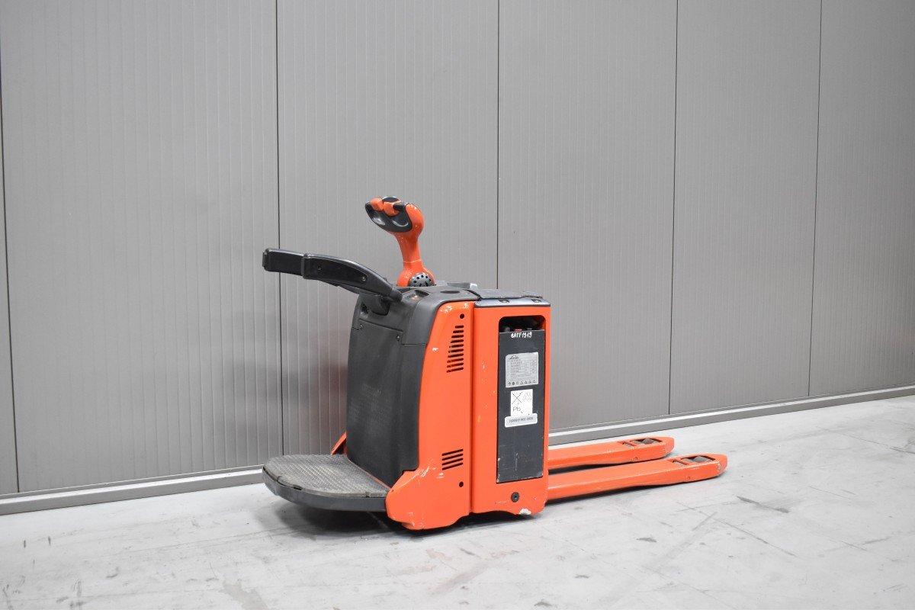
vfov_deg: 36.9
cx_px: 458
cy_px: 305
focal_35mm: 36
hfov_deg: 53.1
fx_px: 915
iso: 1600
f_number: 4.5
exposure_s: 1/40
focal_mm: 24
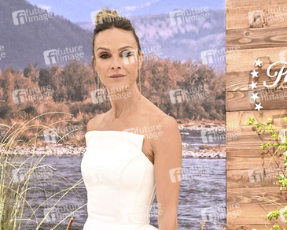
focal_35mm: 44
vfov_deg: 34.2
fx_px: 374
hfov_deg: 41.9
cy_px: 114
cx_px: 121
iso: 250
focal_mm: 38
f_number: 7.1
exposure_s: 1/320
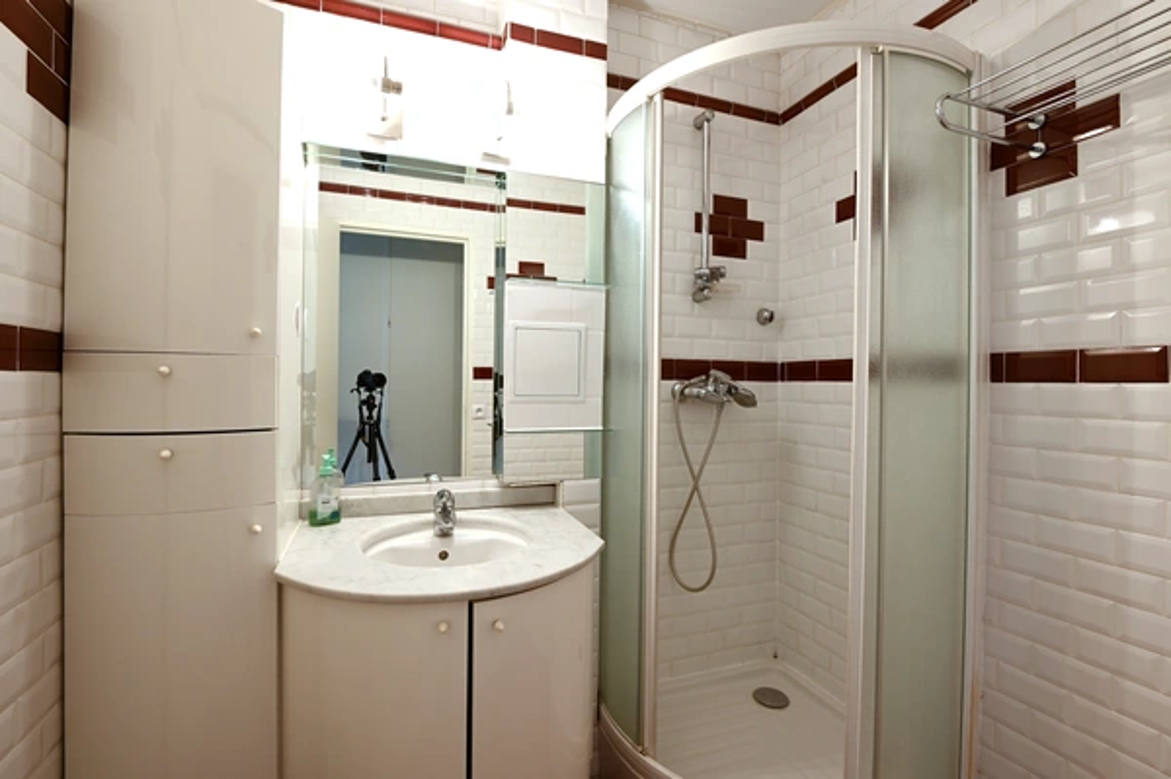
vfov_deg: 73.6
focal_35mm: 16
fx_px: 520
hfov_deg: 96.8
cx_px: 586
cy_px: 390
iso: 100
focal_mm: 16
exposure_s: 2
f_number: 11
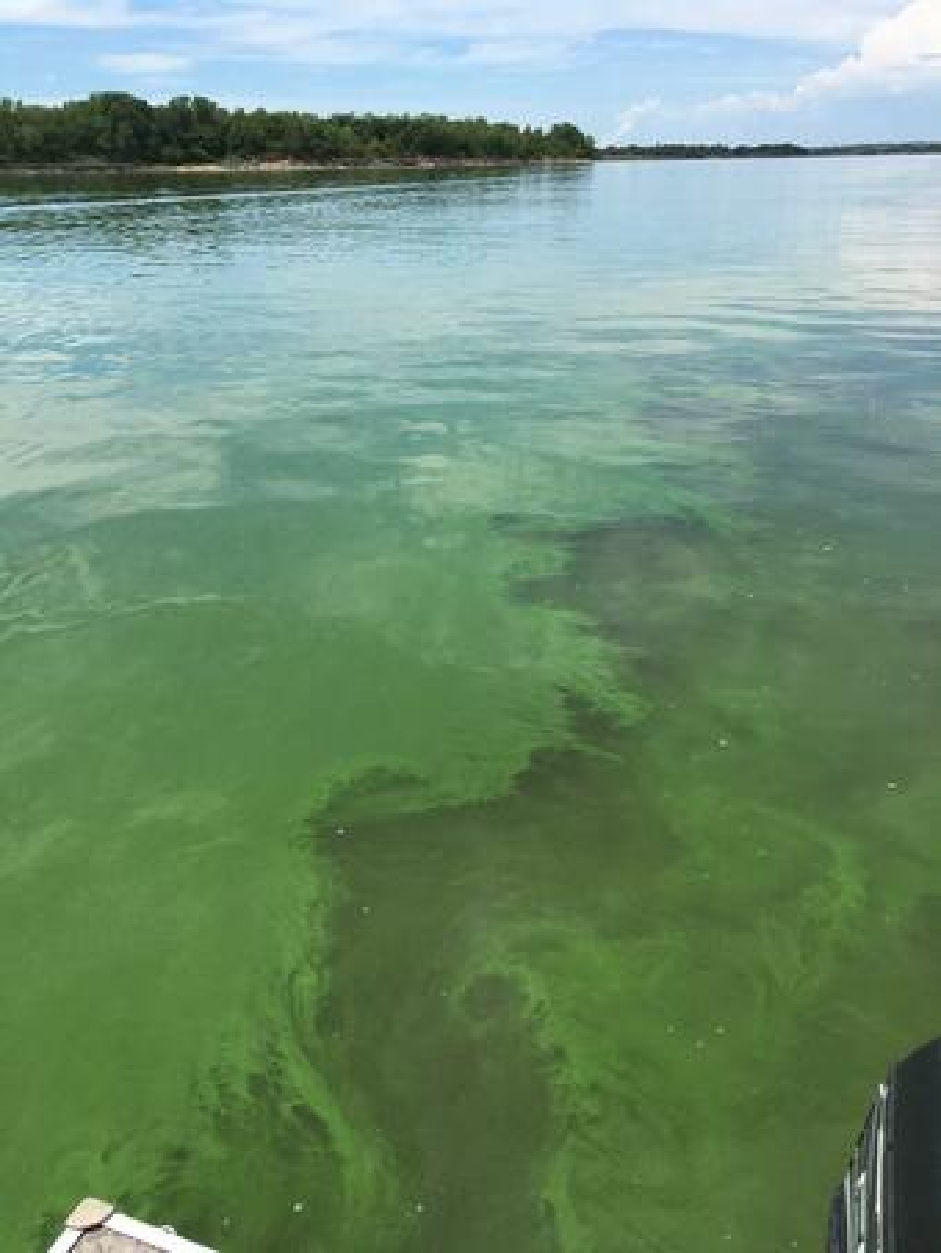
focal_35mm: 29
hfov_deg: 48.2
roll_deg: +1.2
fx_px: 1051
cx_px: 470
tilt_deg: -24.6
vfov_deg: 61.6
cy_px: 626
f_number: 2.2
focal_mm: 4.15
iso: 25
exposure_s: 1/2262
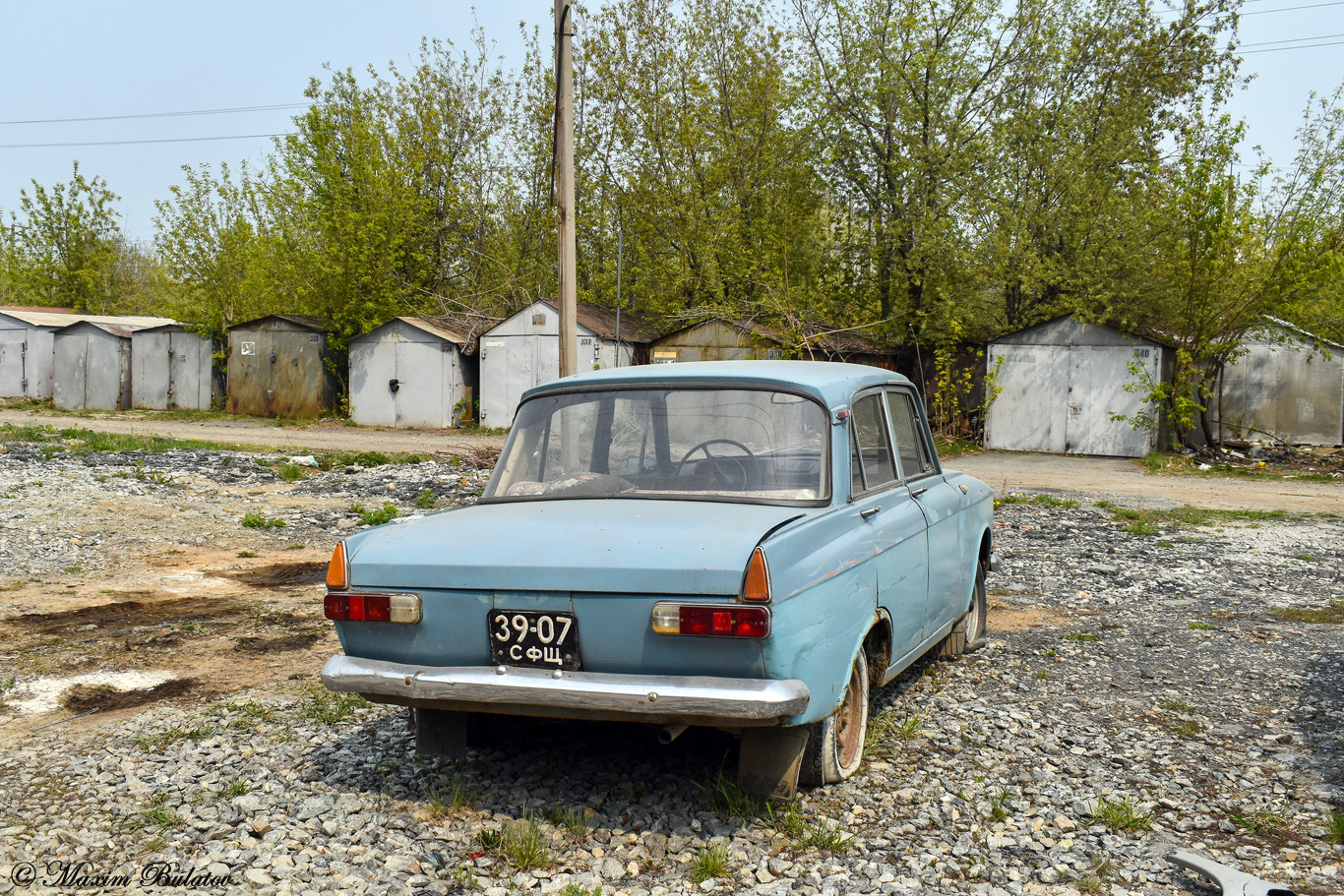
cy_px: 448
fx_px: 1232
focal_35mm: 33
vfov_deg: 40.0
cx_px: 672
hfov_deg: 57.2
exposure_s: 1/2000
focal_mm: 22
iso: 400
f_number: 7.1
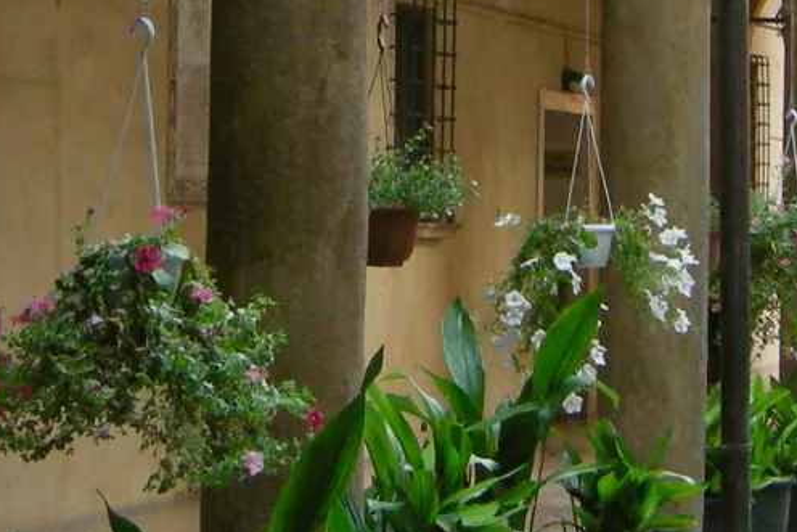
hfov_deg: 14.1
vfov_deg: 9.4
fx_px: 3211
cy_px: 77
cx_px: 392
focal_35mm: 145
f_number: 2.7
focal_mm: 7.5
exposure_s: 1/60
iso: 205
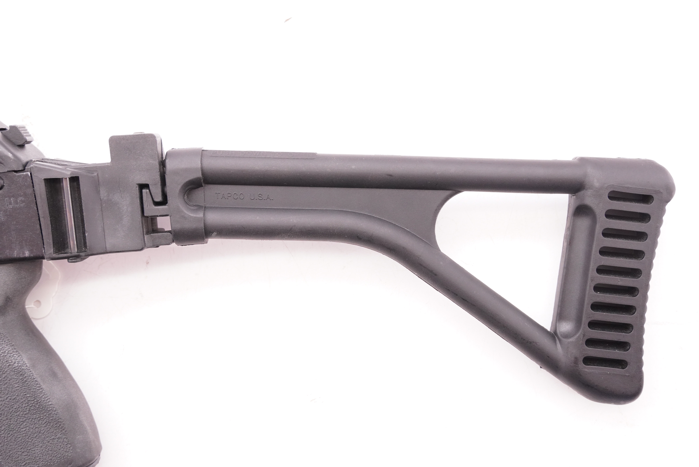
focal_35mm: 44
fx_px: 845
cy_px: 234
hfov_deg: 44.9
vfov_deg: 30.9
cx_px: 350
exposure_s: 1/125
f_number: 5.6
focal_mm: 29
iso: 1250
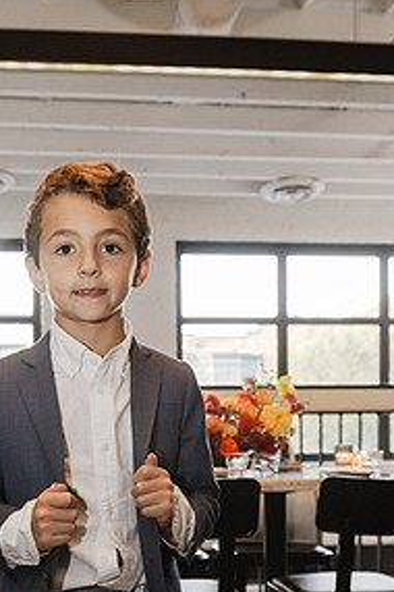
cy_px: 449
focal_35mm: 49
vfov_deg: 39.2
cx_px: 129
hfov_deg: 27.3
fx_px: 804
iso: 2500
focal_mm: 31
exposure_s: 1/80
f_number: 4
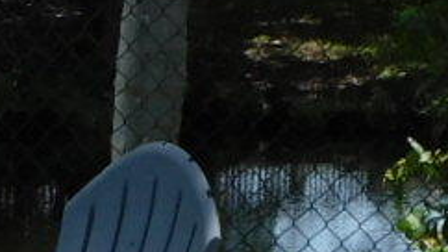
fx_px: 2399
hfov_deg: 9.8
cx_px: -500
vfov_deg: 5.9
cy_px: 465
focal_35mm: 202
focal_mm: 4.9
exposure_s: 1/1000
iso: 125
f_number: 3.2
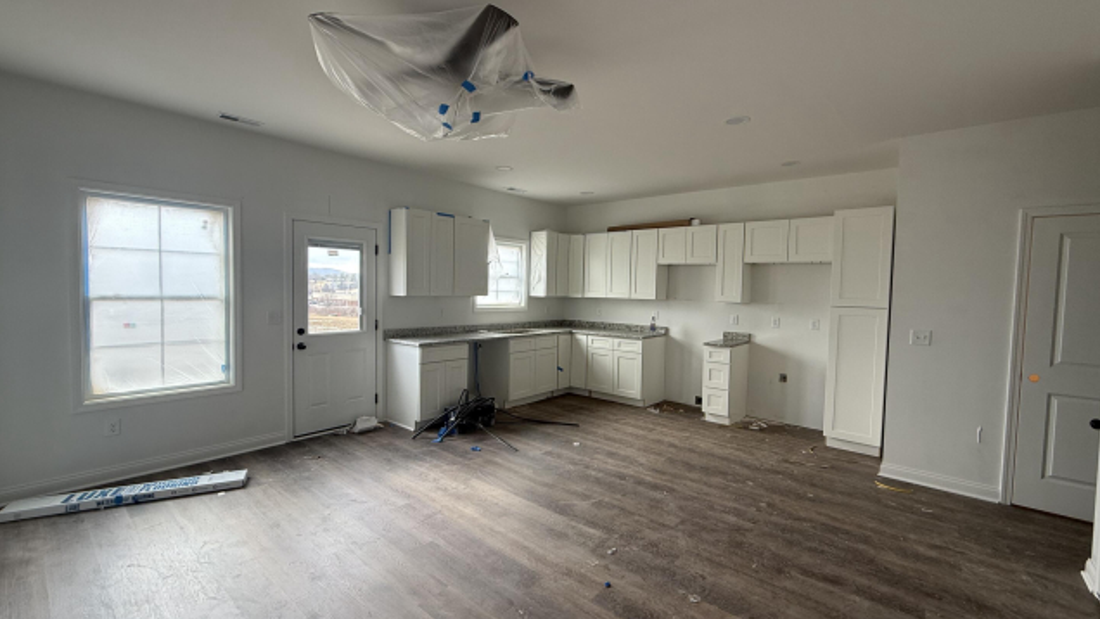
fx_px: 467
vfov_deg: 67.1
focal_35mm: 16
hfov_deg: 99.4
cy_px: 306
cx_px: 556
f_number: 2.2
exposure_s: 1/99
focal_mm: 2.22
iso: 80
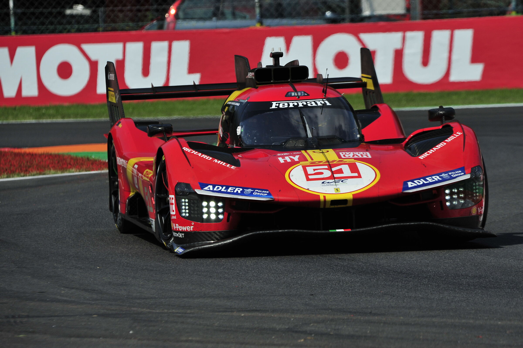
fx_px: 5517
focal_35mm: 380
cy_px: 174
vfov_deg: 3.6
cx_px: 262
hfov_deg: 5.4
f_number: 11
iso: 800
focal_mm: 380
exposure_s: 1/4000
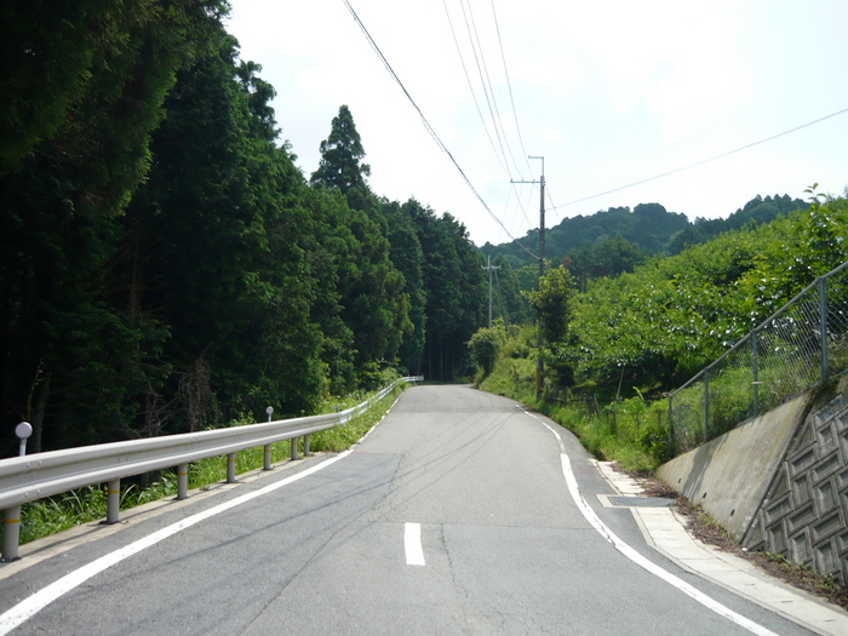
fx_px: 808
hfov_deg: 55.4
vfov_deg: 42.9
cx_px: 424
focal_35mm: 33
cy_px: 318
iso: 100
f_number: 8
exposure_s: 1/125
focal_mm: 5.5
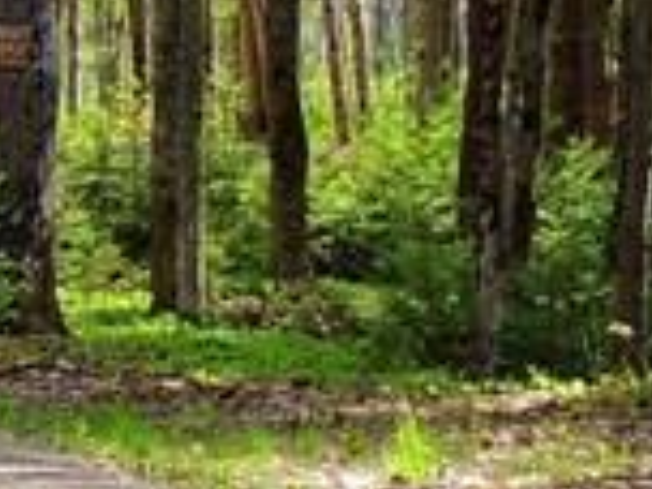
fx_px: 5443
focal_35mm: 289
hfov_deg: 6.7
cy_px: 360
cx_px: -468
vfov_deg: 5.1
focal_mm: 7.6
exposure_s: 1/160
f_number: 3.4
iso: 100
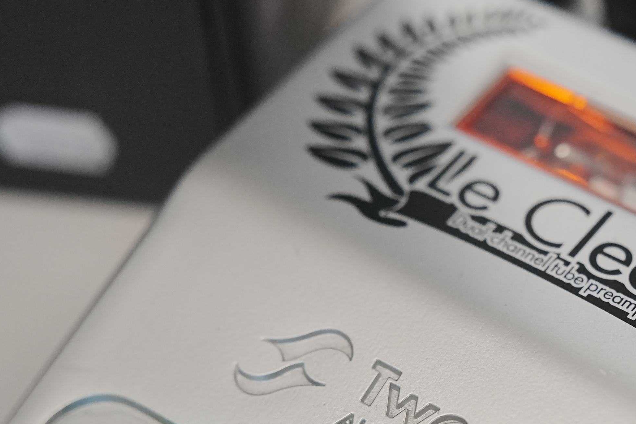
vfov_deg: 11.5
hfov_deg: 17.0
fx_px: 2097
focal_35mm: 119
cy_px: 316
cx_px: 554
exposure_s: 1/100
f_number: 2.8
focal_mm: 50.3
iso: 2000
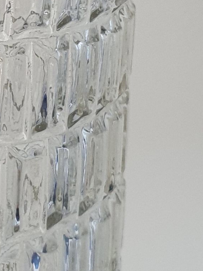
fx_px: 1079
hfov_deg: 10.3
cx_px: -127
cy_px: -73
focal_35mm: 138
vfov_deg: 13.8
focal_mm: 4.3
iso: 100
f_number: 2.4
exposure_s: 1/100
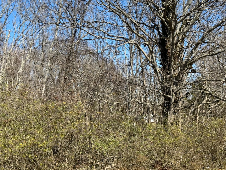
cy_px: 85
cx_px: 113
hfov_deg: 39.7
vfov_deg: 30.3
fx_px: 313
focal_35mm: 48
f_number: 1.78
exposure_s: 1/2331
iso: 64
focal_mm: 6.86
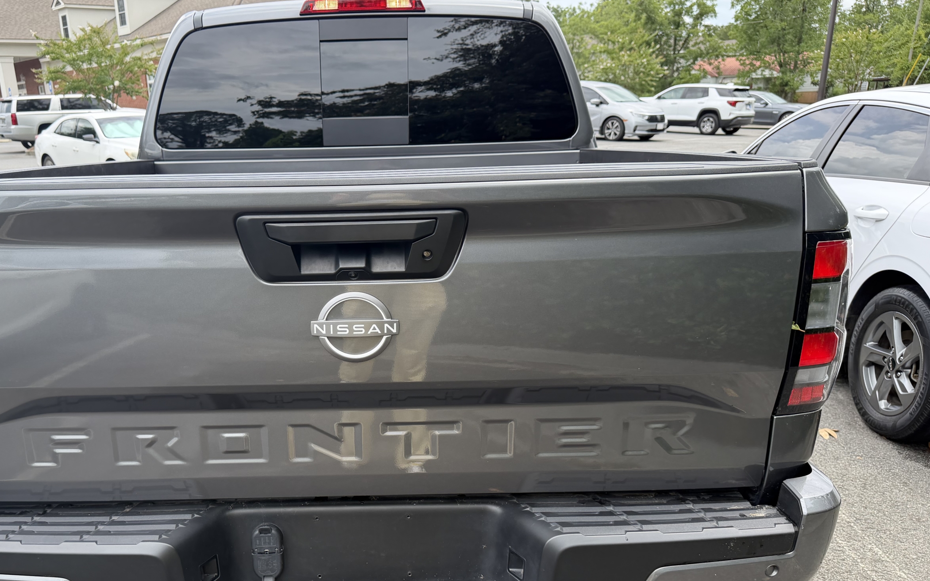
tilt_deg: -18.6
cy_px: 387
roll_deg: +1.9
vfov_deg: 40.1
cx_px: 382
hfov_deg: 60.8
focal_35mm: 31
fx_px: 786
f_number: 1.78
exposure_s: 1/1139
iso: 100
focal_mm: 6.76
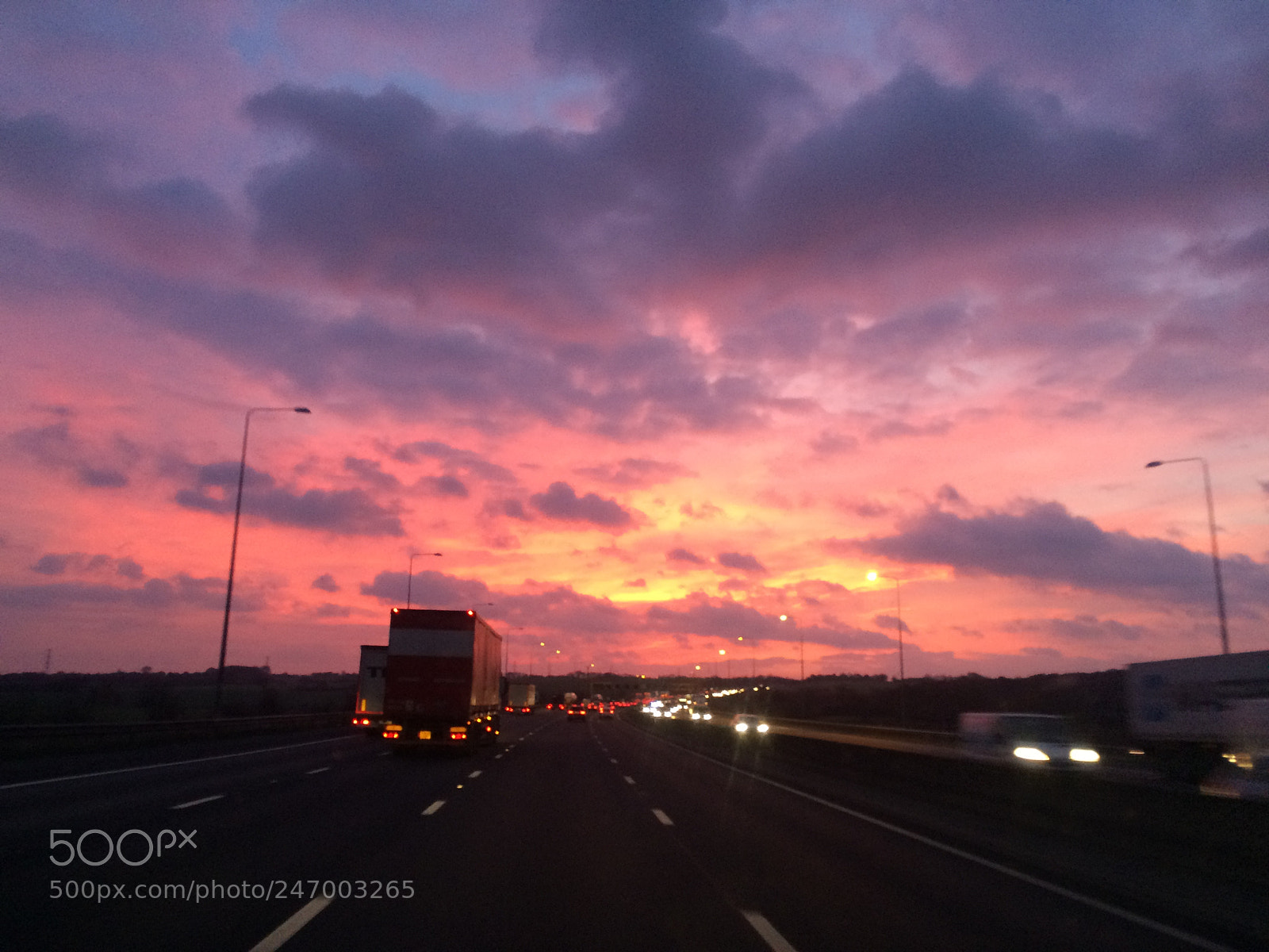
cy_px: 476
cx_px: 634
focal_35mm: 29
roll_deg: +0.4
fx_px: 1063
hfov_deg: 61.7
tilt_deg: +11.4
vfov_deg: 48.2
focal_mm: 4.15
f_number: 2.2
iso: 160
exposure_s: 1/33
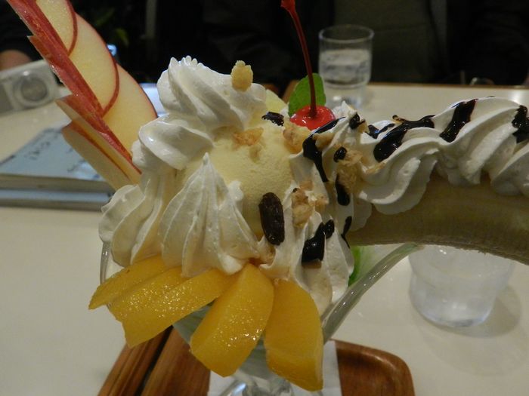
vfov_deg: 49.7
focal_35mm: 28
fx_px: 428
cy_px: 198
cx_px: 264
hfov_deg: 63.4
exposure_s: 1/80
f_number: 3.6
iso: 800
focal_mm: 5
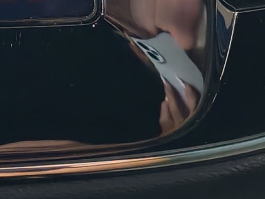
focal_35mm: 227
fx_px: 1739
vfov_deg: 6.4
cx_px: -219
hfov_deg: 8.4
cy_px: -204
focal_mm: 6.12
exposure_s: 1/50
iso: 809
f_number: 1.9
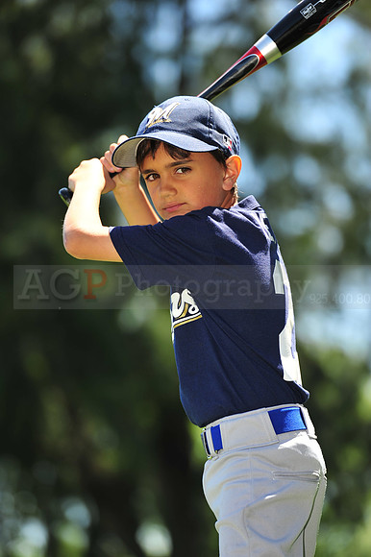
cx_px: 186
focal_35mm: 200
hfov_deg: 6.9
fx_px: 3095
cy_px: 278
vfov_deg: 10.3
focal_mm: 200
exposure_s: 1/640
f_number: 4
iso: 200
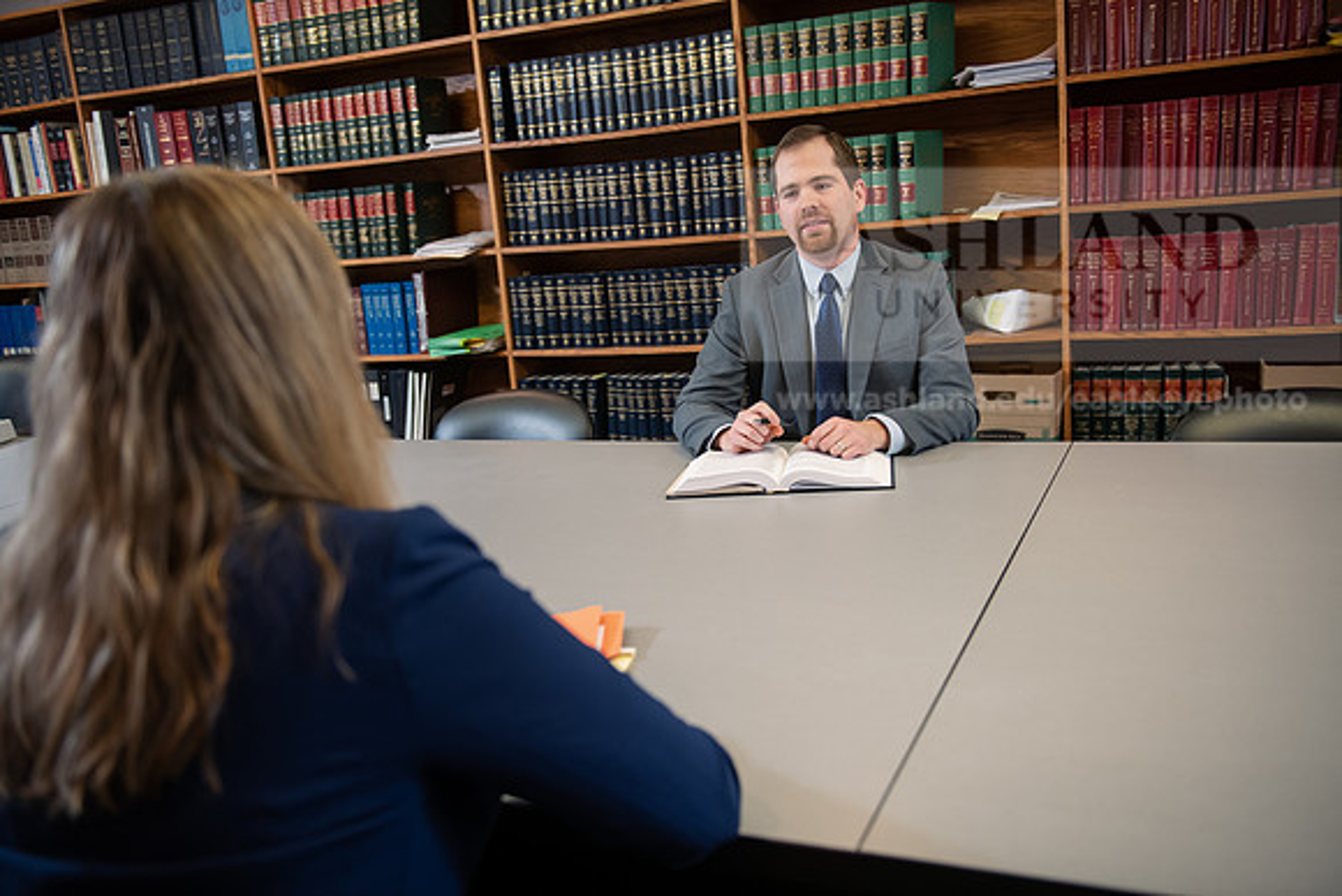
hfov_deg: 58.7
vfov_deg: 41.1
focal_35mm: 32
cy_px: 448
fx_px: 1193
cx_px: 671
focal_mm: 32
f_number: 3.2
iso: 800
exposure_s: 1/160
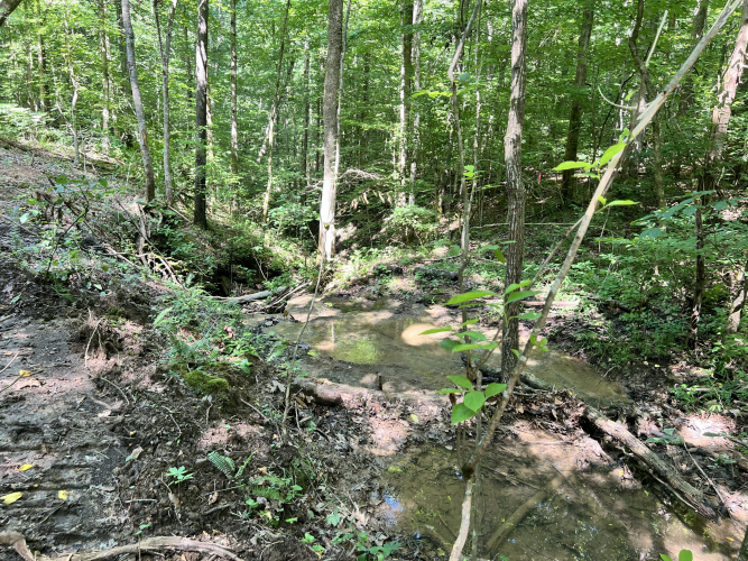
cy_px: 280
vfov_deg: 53.0
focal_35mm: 26
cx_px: 374
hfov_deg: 67.3
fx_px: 562
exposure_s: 1/121
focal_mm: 5.7
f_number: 1.5
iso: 100
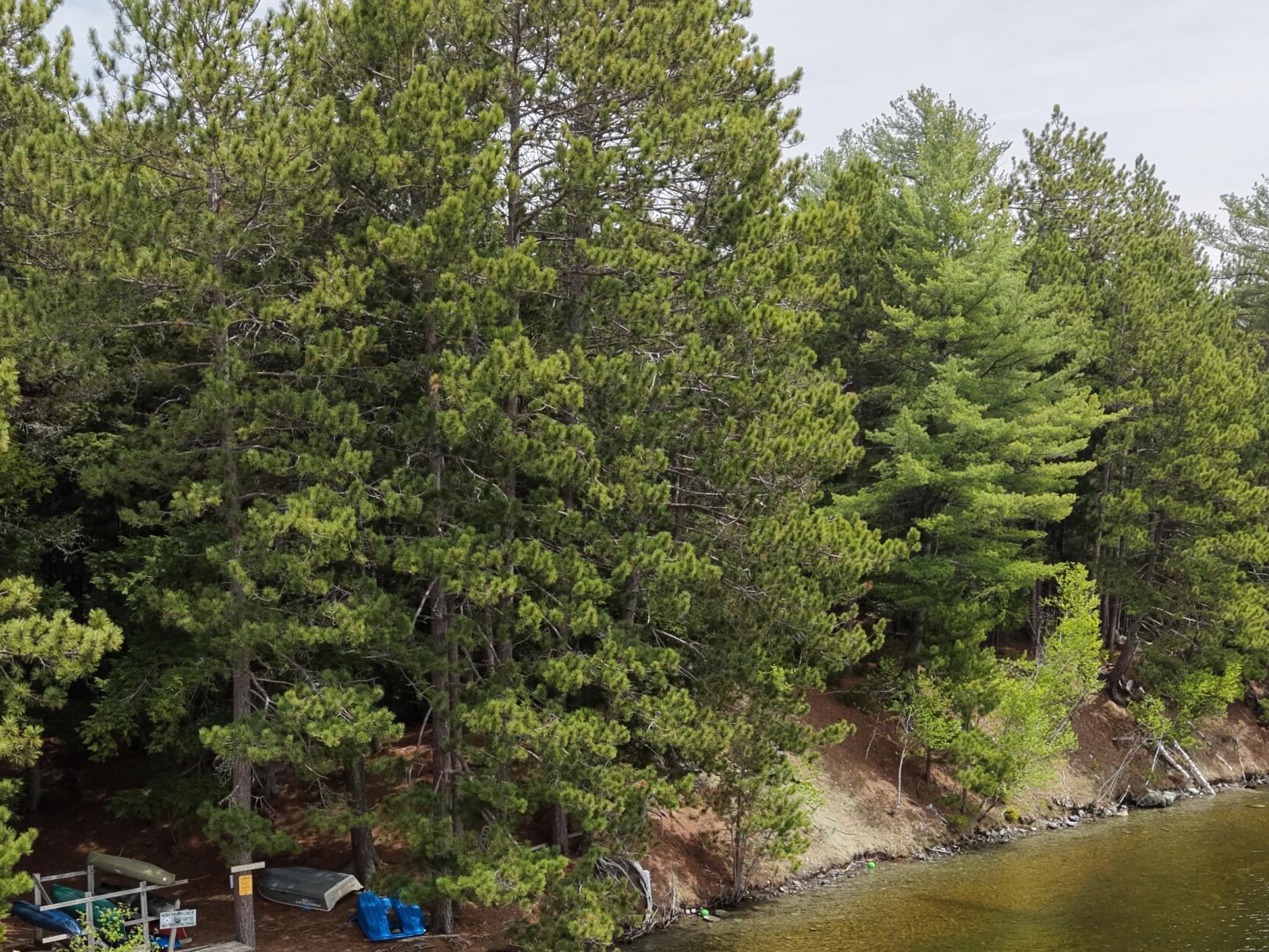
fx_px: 1577
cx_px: 526
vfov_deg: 32.2
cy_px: 830
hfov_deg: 43.7
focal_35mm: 43
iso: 400
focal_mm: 8.67
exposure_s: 1/640
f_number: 1.8
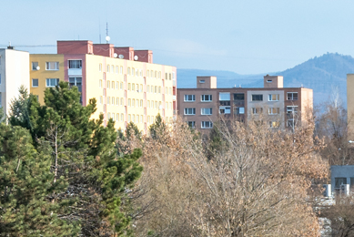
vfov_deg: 5.3
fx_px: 2549
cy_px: 290
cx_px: 272
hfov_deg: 7.9
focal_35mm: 259
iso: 200
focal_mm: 42
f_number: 9
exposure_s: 1/640
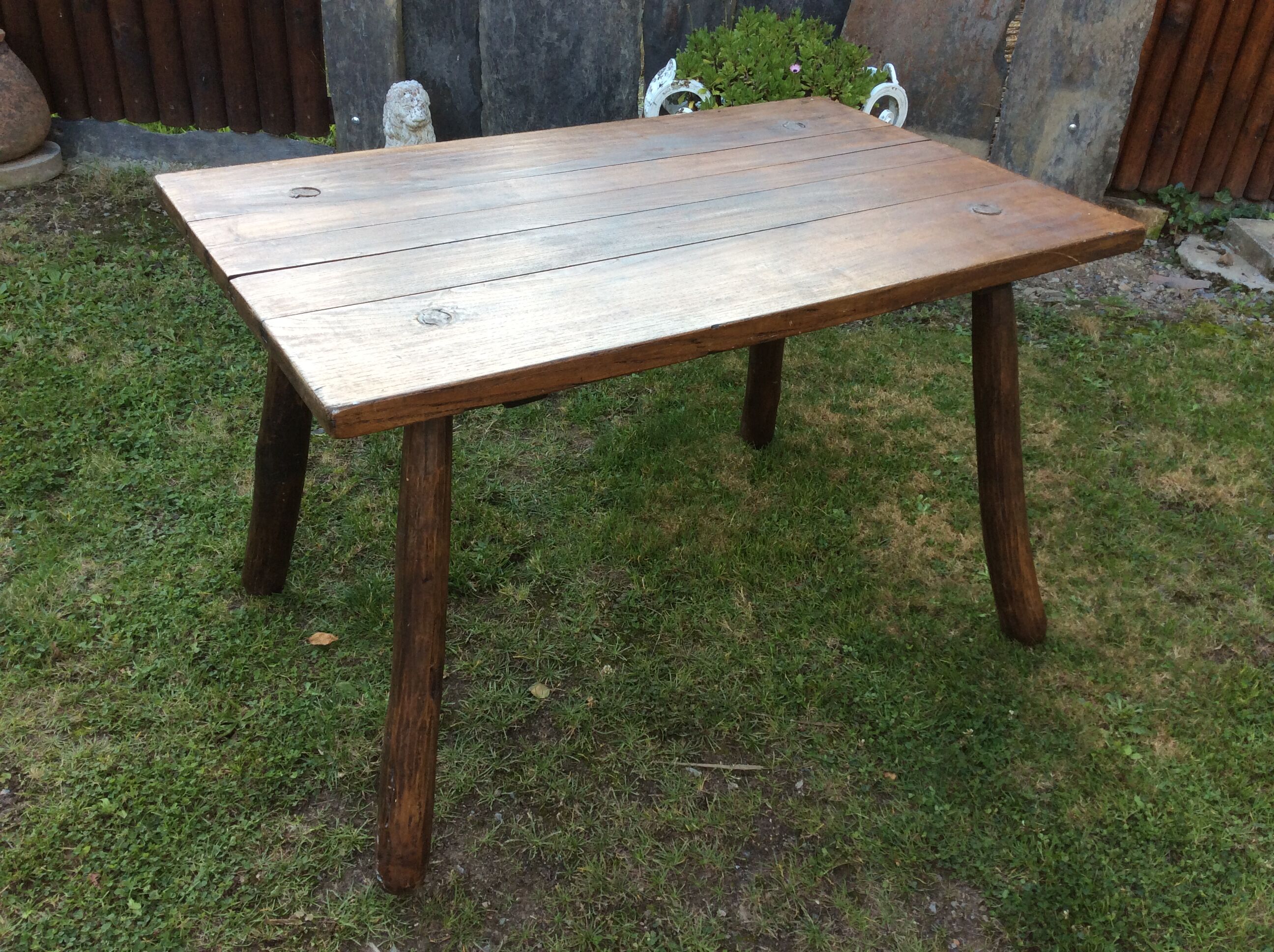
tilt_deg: -34.8
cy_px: 476
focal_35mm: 32
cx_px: 637
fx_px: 1176
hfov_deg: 56.9
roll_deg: -4.0
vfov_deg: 44.1
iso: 32
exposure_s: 1/102
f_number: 2.4
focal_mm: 3.3
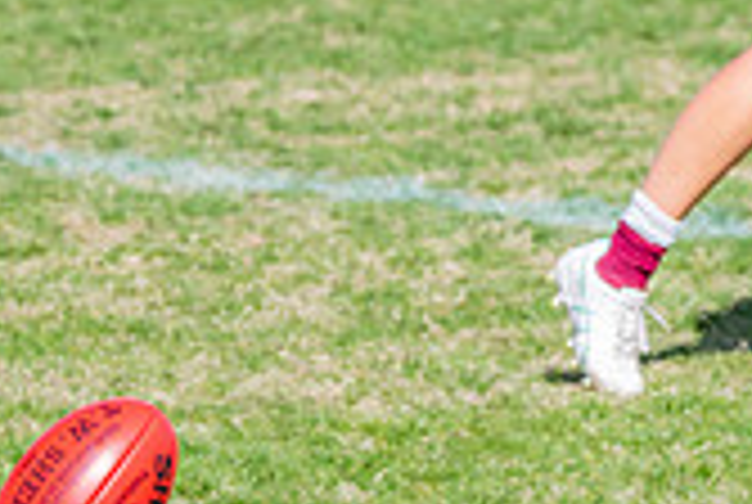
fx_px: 18352
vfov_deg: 1.6
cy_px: -12
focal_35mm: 877
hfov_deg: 2.3
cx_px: 204
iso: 800
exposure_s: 1/1600
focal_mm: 240
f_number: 9
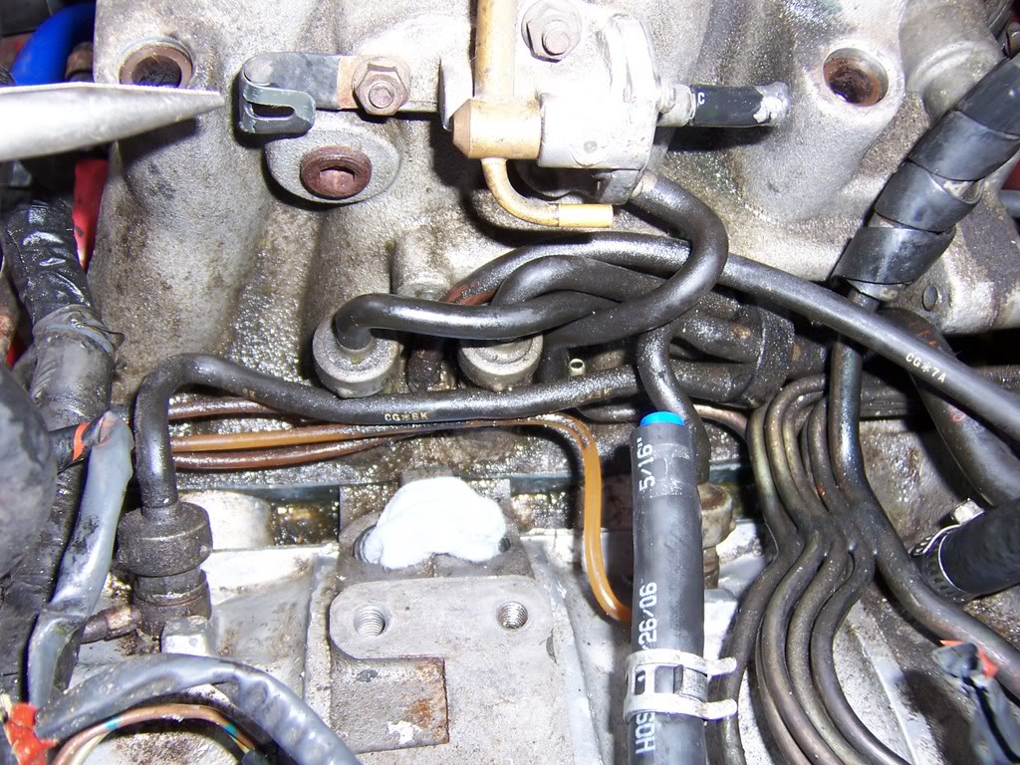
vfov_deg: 42.9
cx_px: 510
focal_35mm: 33
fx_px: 972
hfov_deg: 55.4
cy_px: 382
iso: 80
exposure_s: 1/60
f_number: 2.8
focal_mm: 5.5
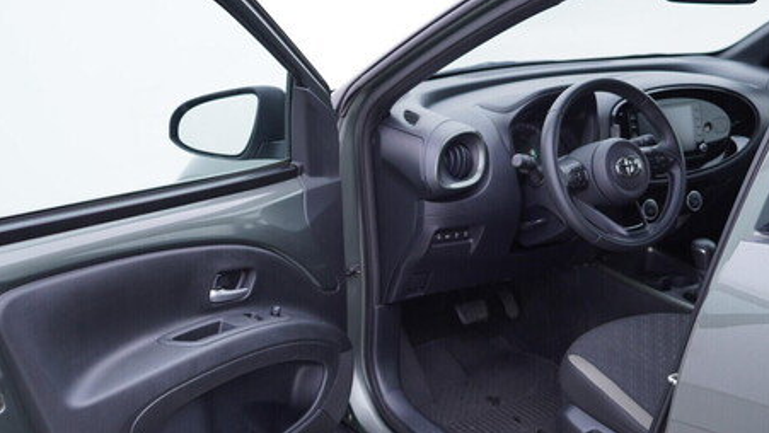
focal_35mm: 46
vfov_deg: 26.0
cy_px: 241
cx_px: 356
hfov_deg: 44.5
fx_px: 938
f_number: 2.8
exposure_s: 1/40
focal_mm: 24
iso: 125
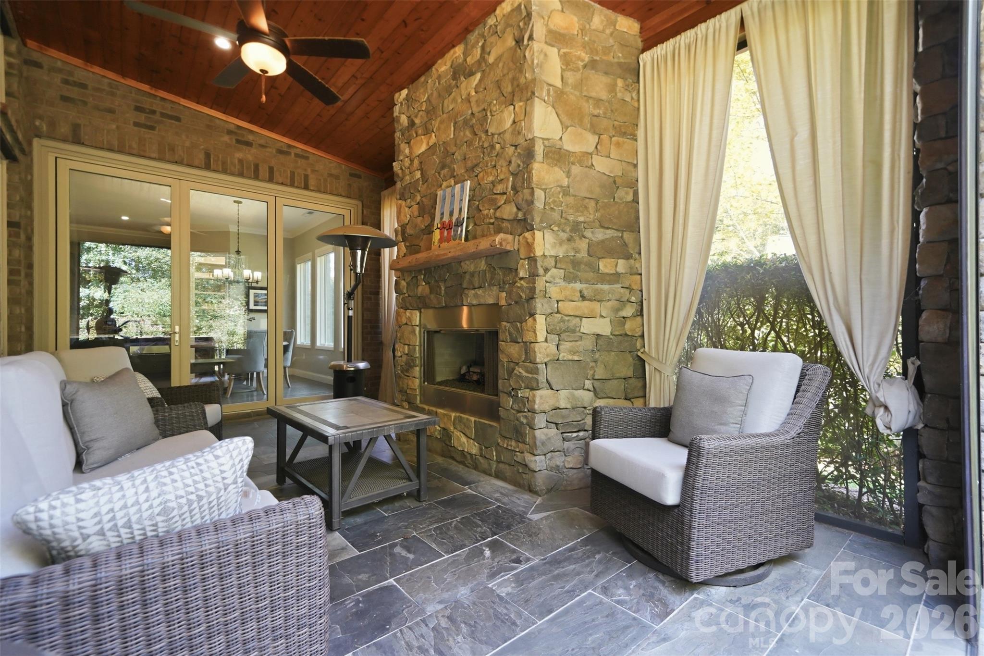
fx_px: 410
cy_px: 328
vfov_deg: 77.3
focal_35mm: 15
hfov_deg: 100.4
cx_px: 492
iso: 1600
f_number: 4
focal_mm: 15
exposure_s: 1/160
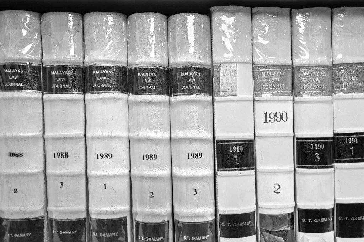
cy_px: 121
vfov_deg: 33.4
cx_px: 182
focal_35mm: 40
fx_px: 404
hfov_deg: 48.5
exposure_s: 1/125
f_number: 4.5
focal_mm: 40
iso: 400
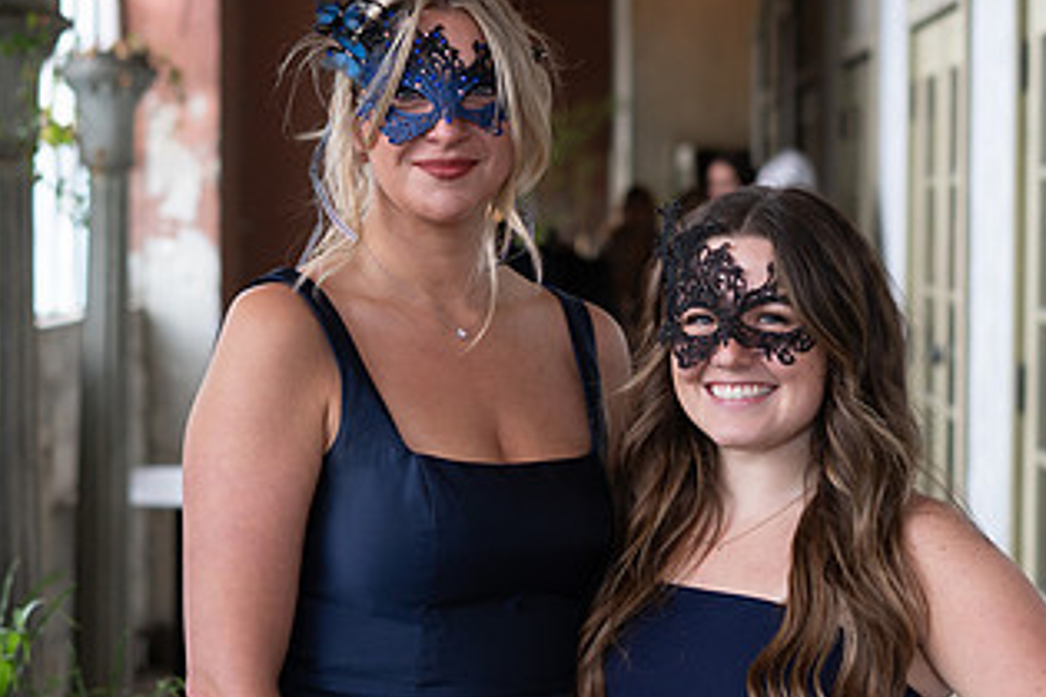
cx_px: 581
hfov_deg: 22.1
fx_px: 2673
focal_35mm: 92
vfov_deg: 14.9
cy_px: 383
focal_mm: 50
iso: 400
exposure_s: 1/100
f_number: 2.8
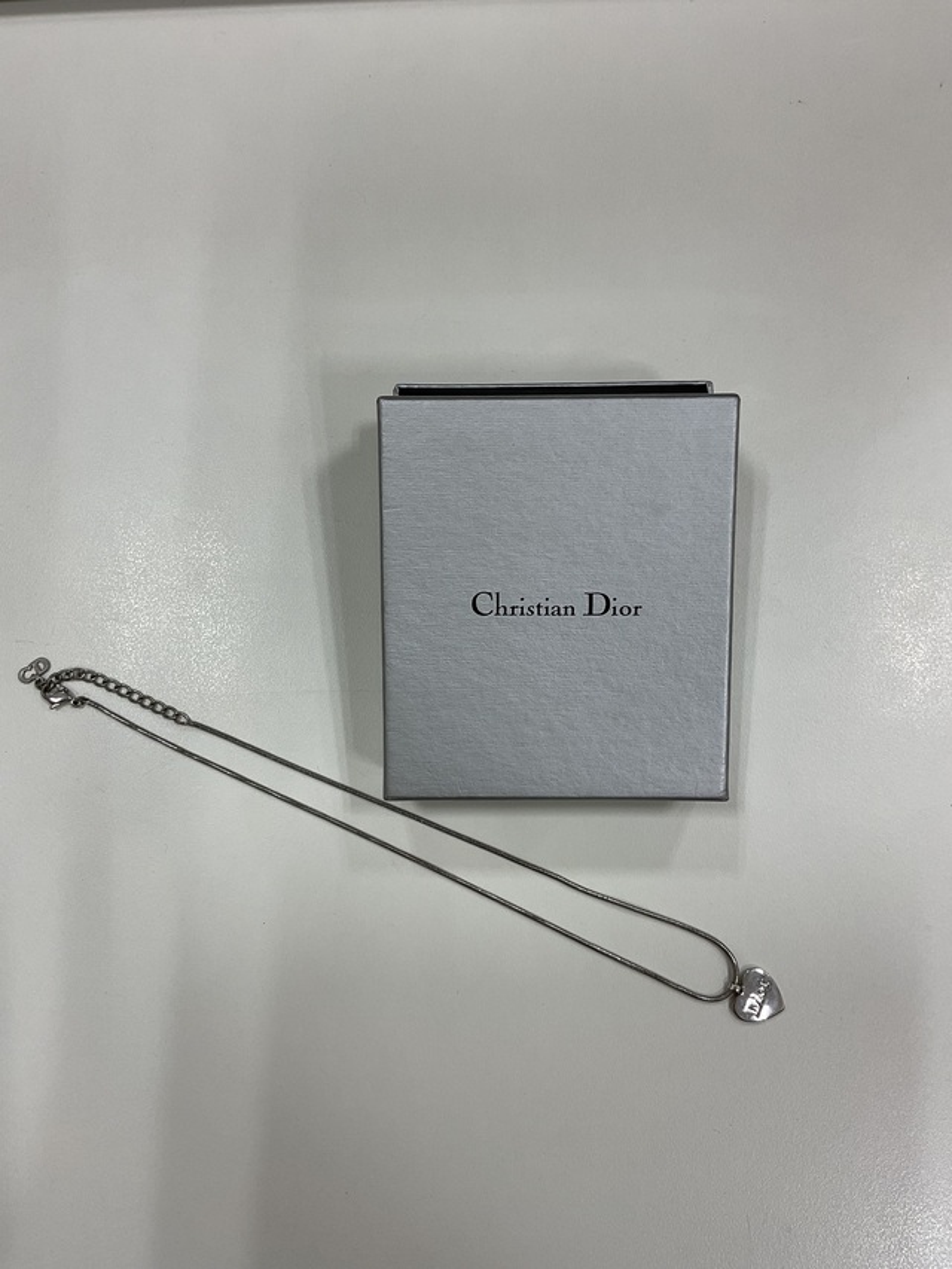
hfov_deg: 48.2
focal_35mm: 29
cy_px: 634
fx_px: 1063
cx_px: 476
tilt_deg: -82.5
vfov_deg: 61.7
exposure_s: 1/100
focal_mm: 3
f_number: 1.8
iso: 20
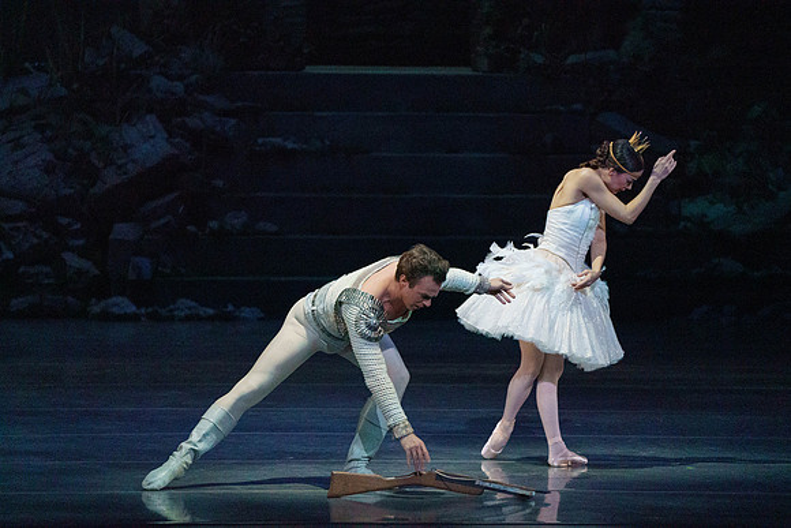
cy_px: 264
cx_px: 396
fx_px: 8395
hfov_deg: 5.4
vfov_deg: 3.6
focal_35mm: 382
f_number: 5.6
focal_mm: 382
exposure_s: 1/320
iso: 8000
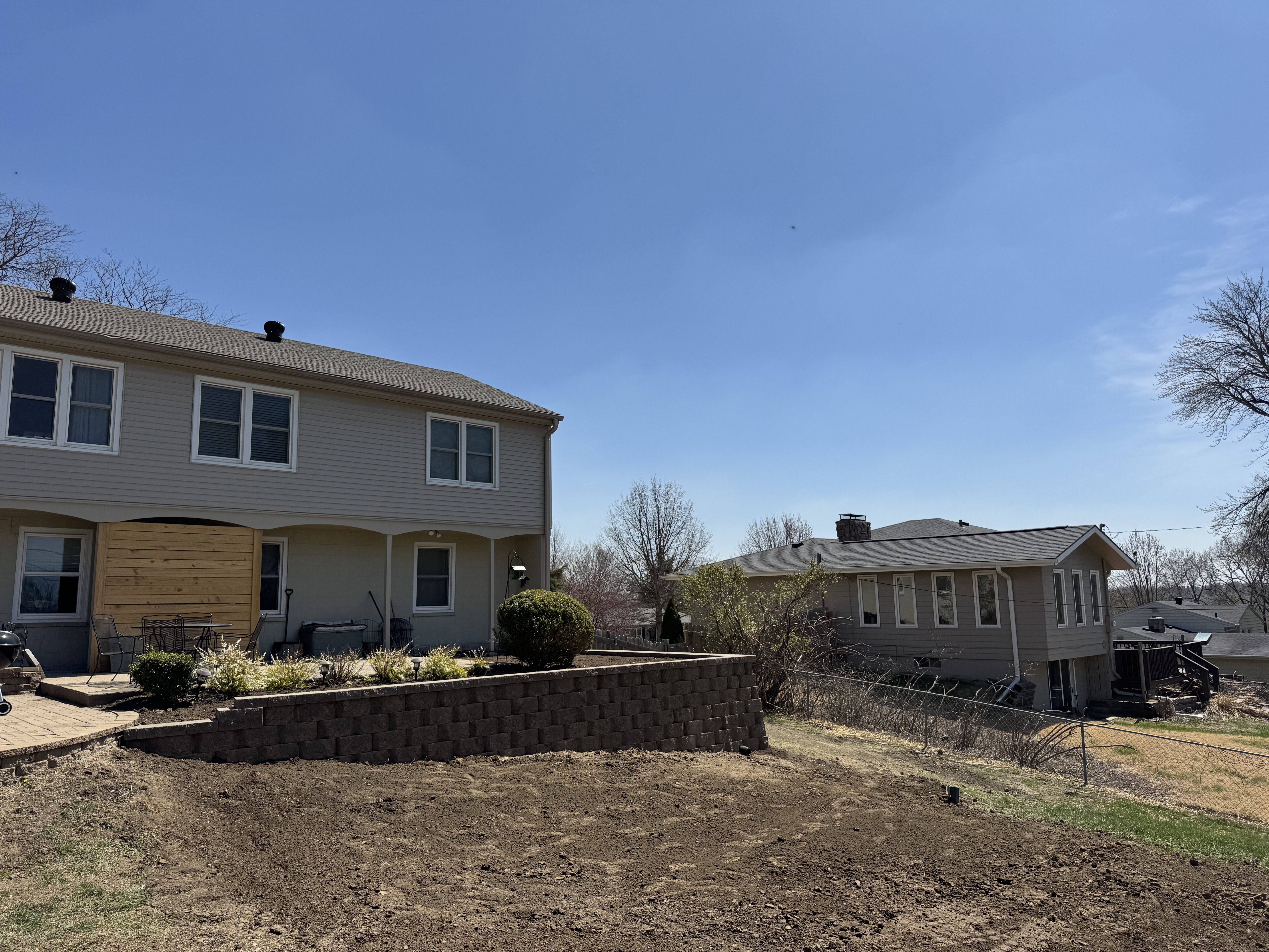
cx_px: 634
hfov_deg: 71.6
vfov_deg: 56.8
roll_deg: +1.1
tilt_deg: +7.7
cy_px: 476
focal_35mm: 24
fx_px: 880
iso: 80
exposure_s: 1/9009
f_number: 1.78
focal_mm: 6.76
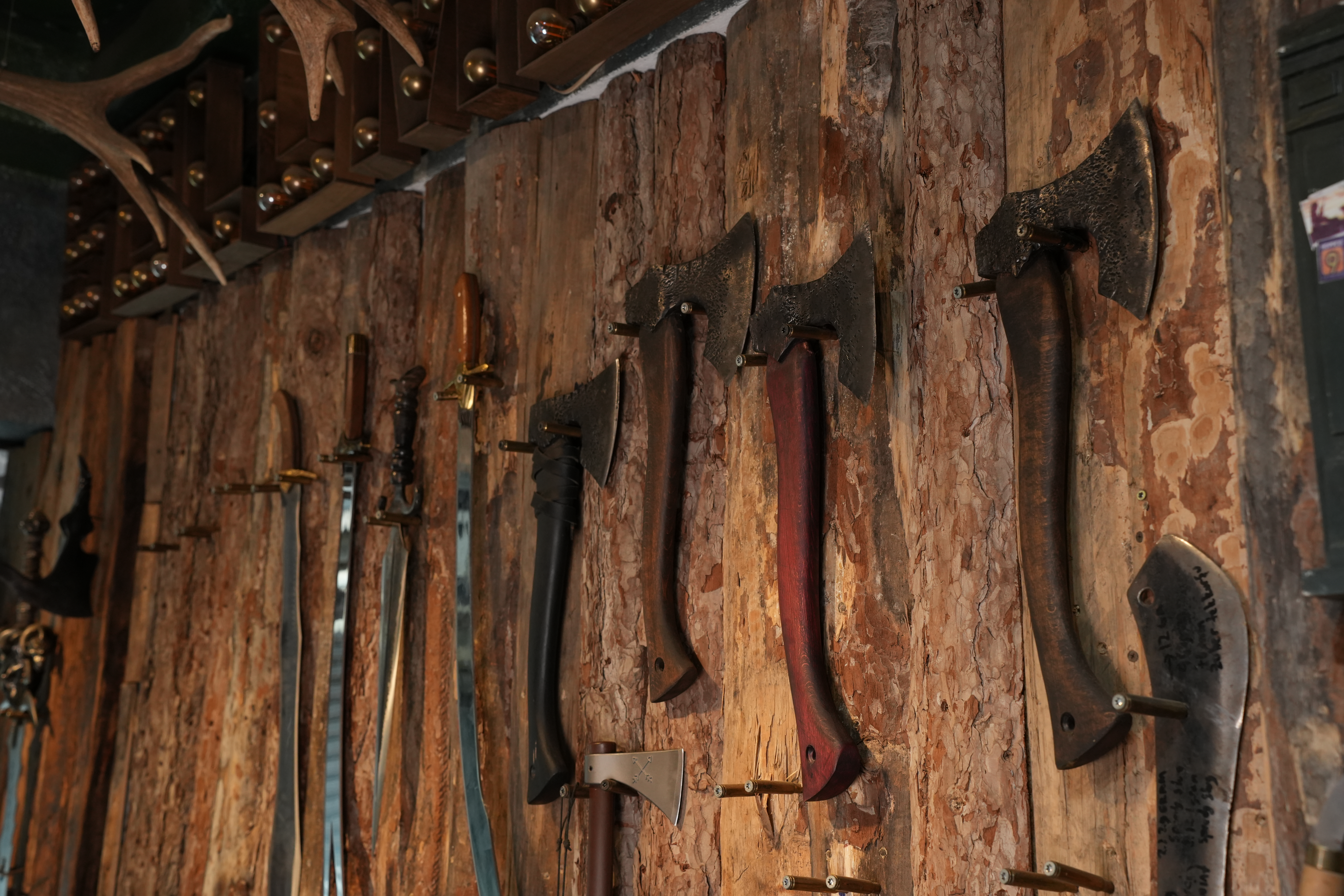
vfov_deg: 31.9
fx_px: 1568
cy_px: 448
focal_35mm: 42
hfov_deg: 46.4
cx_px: 672
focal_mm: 42
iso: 1250
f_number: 5.6
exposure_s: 1/200
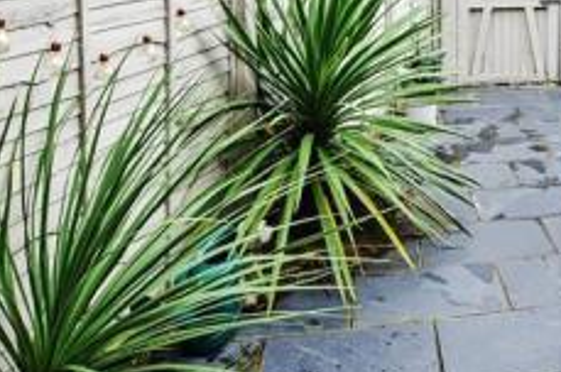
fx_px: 669
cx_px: 519
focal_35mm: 43
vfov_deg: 26.7
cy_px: -99
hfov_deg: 41.4
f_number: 8
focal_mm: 10
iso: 400
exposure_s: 1/125
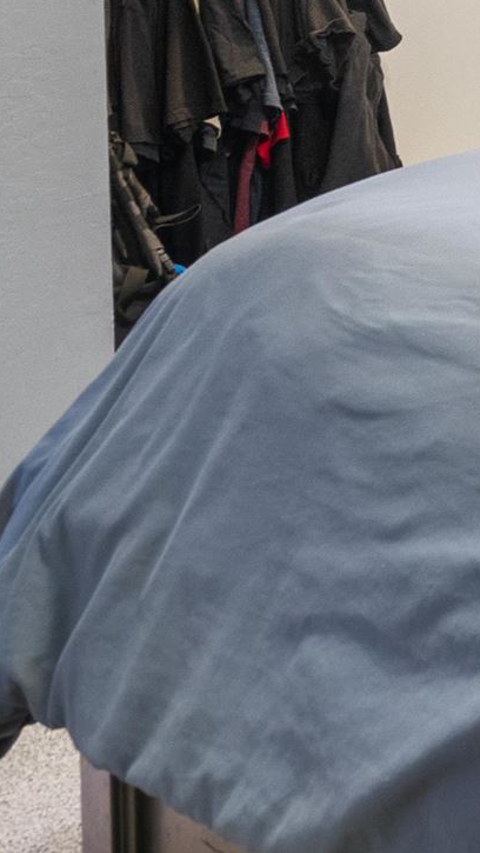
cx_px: 1567
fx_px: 1606
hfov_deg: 10.2
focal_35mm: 71
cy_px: -88
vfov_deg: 27.2
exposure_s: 8
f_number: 7.1
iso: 400
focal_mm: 16
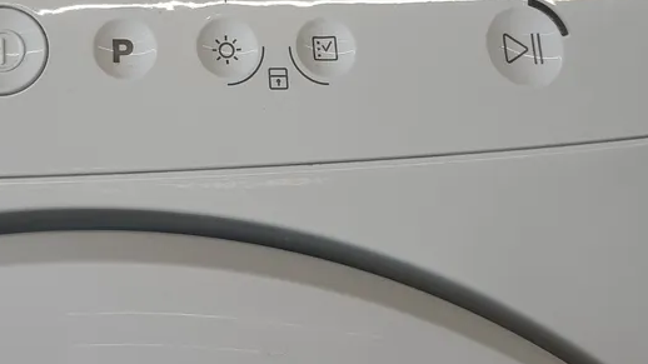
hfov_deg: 30.1
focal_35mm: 70
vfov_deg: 16.7
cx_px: 258
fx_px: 1202
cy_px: -34
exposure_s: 1/100
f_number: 1.7
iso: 64
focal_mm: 3.92
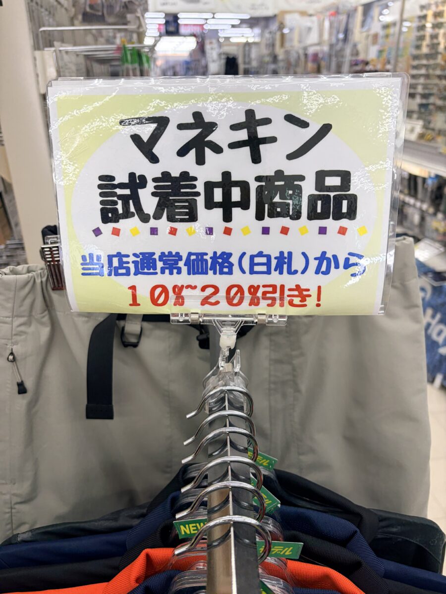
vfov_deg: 67.3
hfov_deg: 53.1
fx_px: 447
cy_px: 297
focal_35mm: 26
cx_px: 223
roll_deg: +1.0
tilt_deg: -25.0
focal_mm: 5.96
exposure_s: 1/100
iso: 80
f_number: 1.6
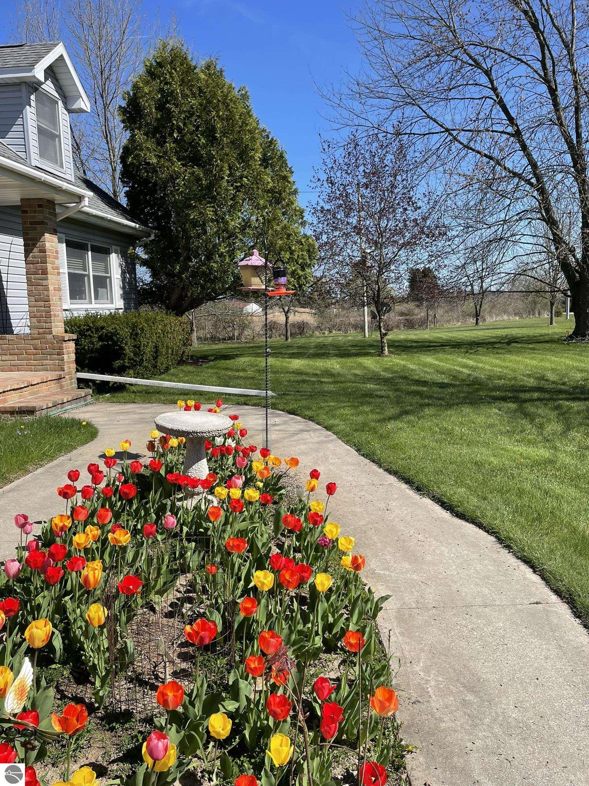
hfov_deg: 53.1
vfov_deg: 67.3
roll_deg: +0.2
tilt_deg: -7.8
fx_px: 590
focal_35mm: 26
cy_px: 393
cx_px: 294
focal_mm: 4.2
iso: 32
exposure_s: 1/2747
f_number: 1.6
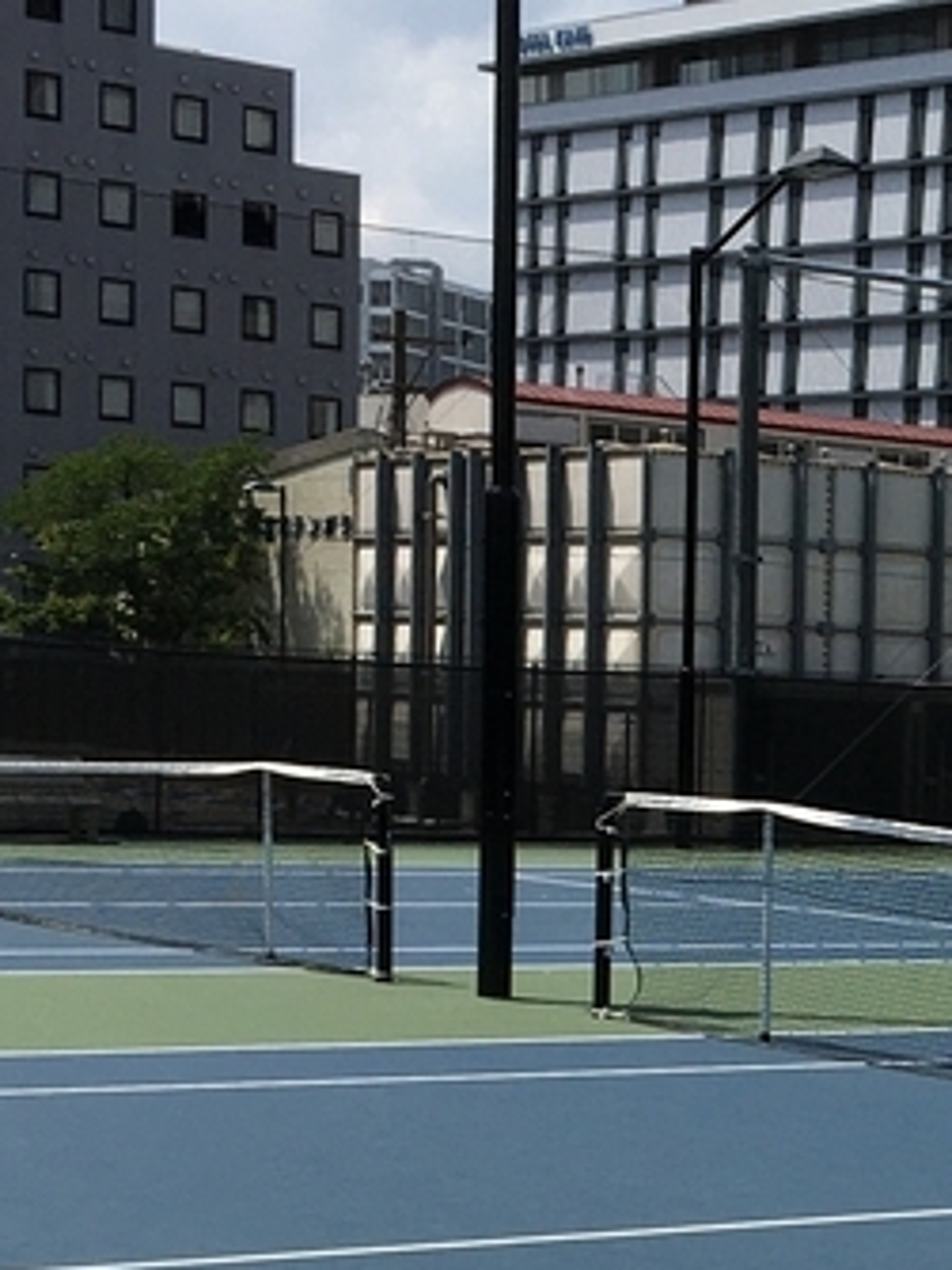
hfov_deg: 13.5
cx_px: 1339
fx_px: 3816
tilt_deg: -3.6
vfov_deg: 18.7
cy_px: 1027
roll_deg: -2.4
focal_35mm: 104
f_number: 2.2
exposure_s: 1/2849
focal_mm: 4.15
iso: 25
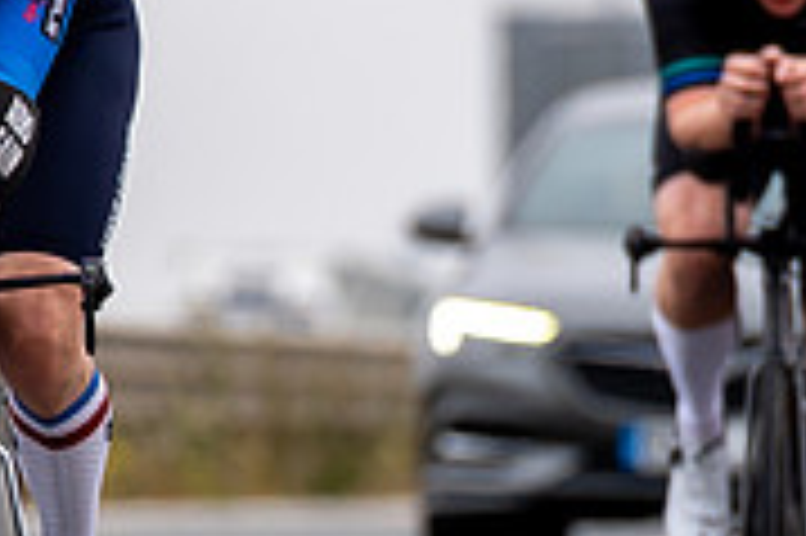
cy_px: 1235
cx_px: -37
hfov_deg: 1.3
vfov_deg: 0.8
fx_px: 36907
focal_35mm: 1650
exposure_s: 1/800
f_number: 3.5
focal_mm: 200
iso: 100
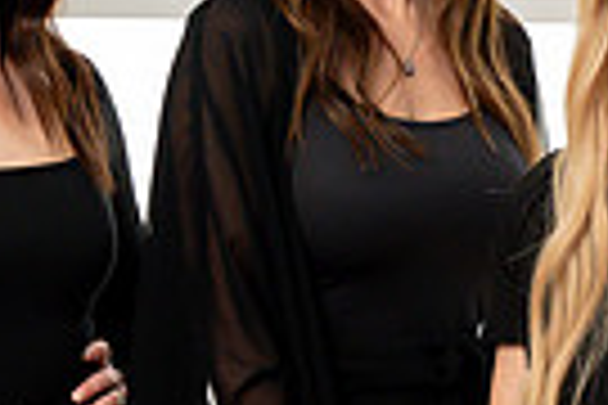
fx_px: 5134
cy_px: 372
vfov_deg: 4.5
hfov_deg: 6.8
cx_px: 575
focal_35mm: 304
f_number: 4.5
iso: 1600
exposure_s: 1/160
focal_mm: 62
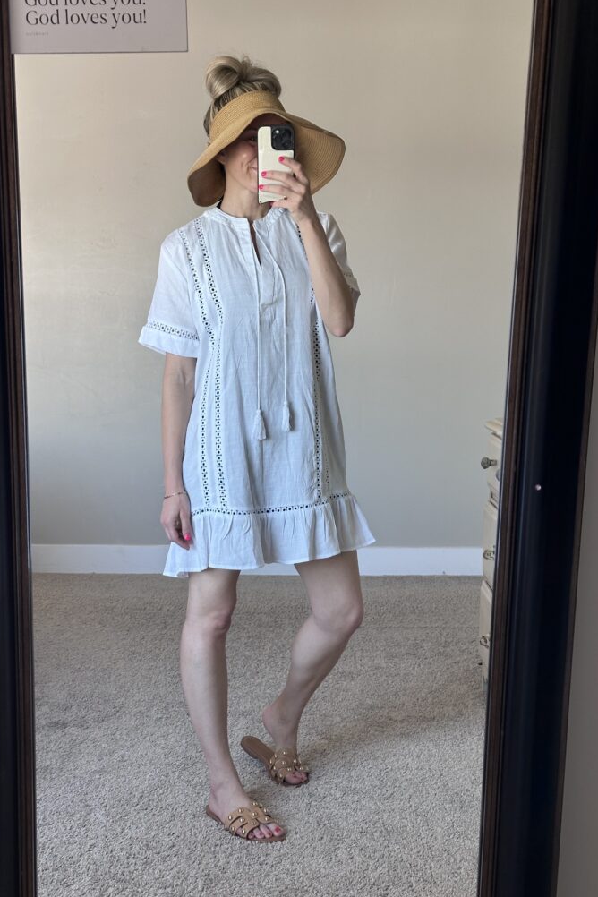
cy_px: 454
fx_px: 1271
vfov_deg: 38.9
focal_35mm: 51
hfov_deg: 26.5
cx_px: 258
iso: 80
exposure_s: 1/82
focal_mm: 6.86
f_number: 1.78
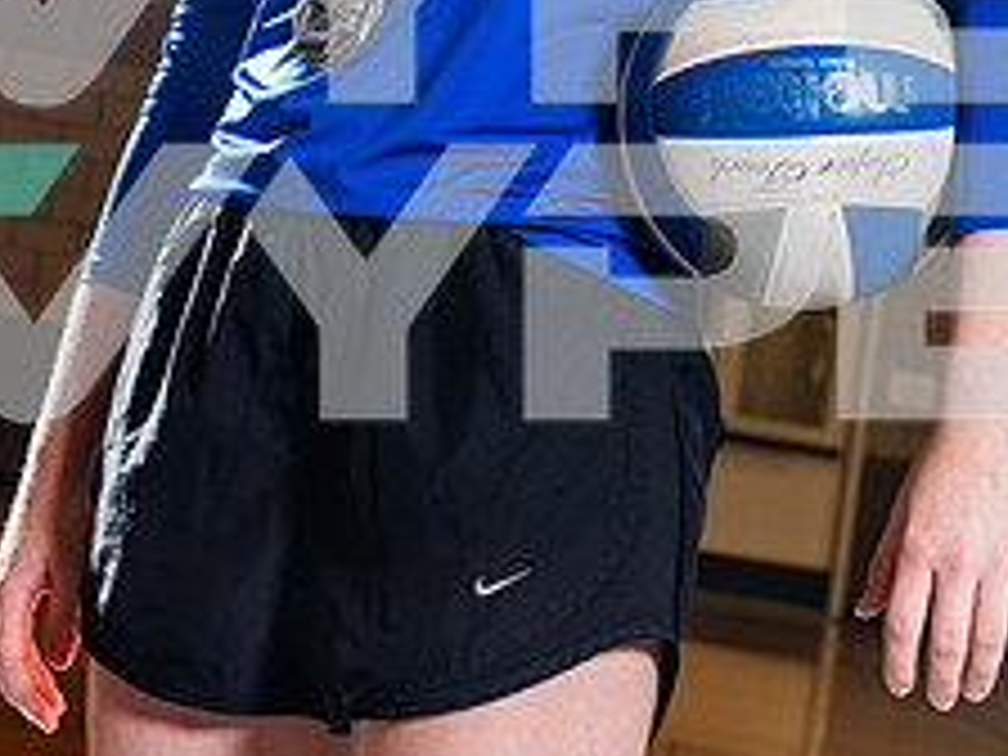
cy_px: -32
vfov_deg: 13.7
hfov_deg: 18.5
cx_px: 482
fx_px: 3087
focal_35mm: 106
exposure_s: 1/125
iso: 400
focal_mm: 55
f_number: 8
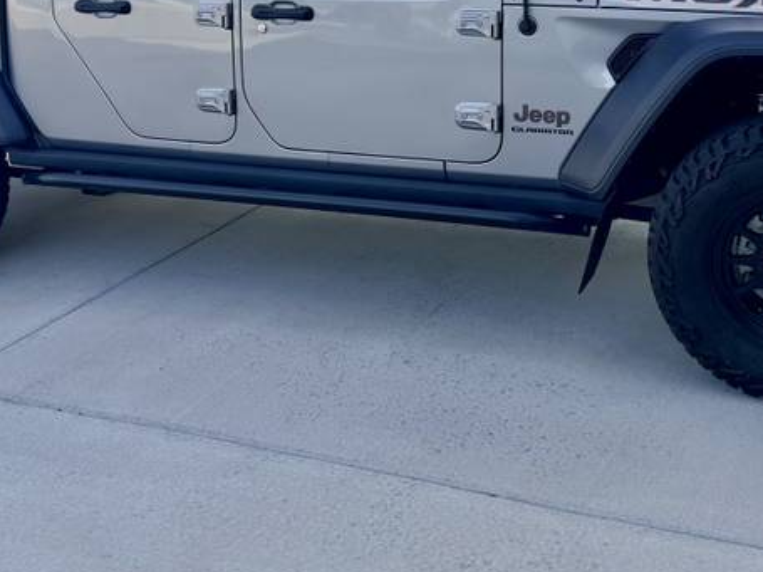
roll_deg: -2.8
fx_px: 1190
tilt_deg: -11.1
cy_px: 45
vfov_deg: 26.0
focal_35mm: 54
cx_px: 361
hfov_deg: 35.5
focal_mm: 6.76
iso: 80
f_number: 1.78
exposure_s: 1/2232
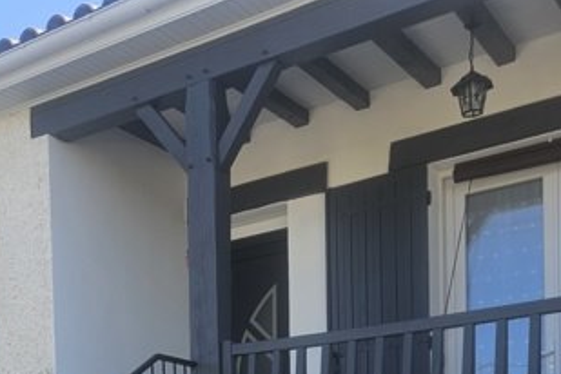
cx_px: 125
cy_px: 539
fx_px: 966
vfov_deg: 19.5
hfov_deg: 31.7
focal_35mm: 62
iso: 25
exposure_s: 1/616
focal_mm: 5.4
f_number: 1.8
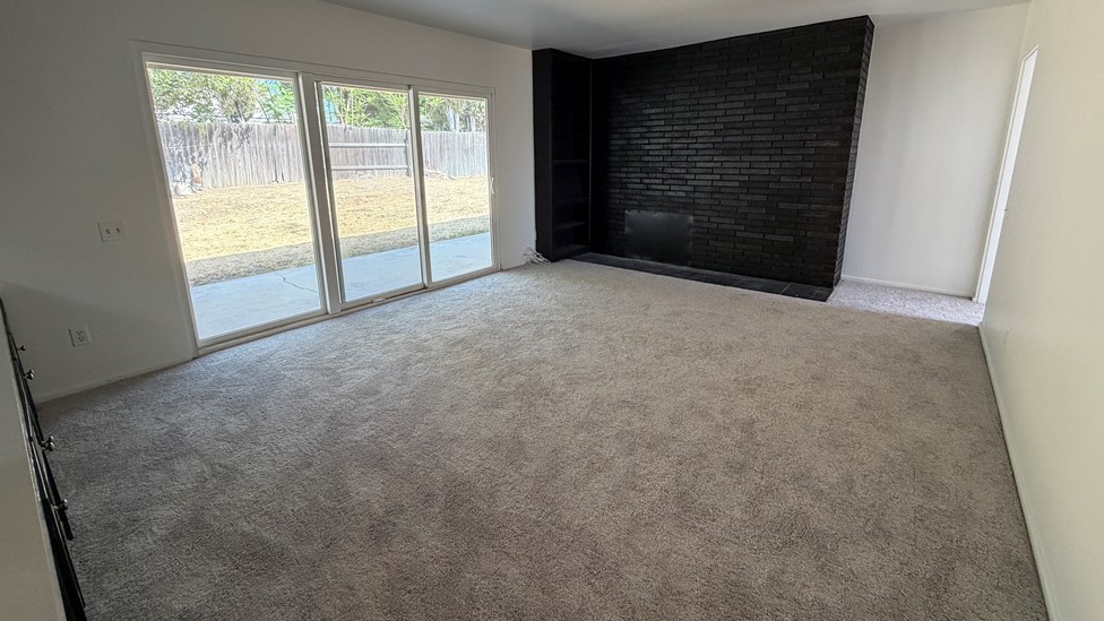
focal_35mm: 16
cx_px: 564
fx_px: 468
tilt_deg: -12.9
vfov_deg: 66.6
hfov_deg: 99.4
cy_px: 257
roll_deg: +0.7
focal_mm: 2.22
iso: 200
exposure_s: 1/121
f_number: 2.2
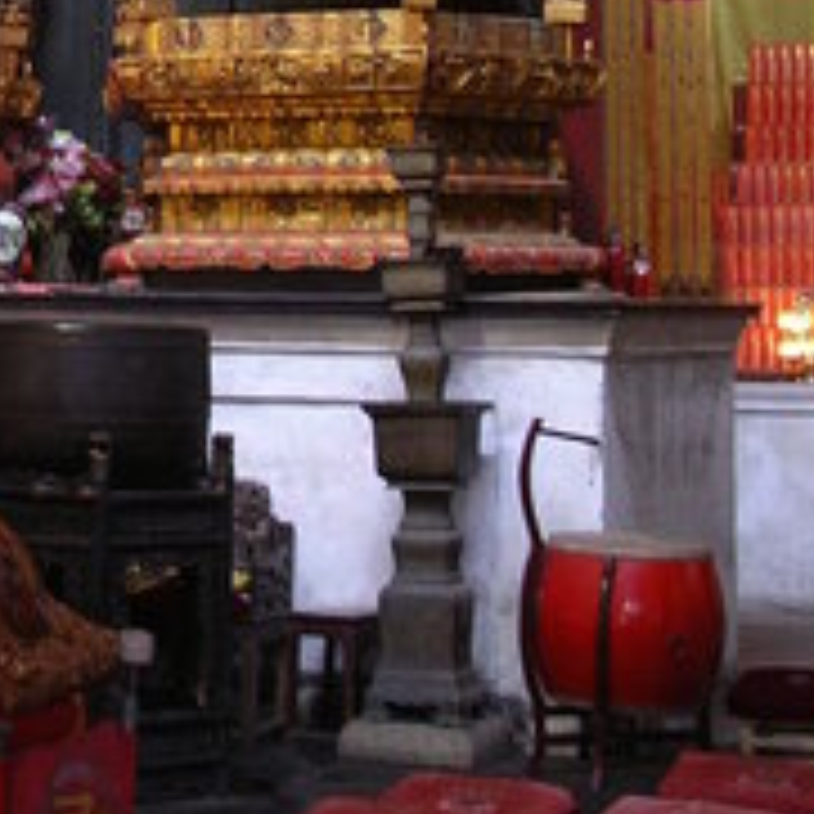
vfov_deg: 17.7
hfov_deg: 18.0
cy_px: -139
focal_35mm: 94
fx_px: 2501
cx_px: -4
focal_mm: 7.8
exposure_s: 1/8
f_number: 2.8
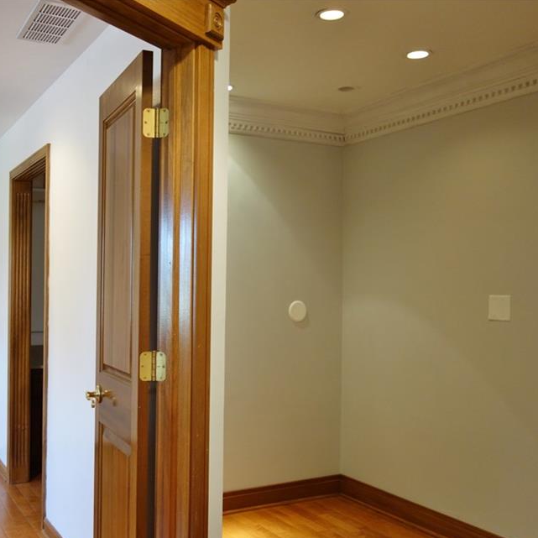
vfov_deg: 43.8
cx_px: 204
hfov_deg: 43.5
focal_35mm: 38
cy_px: 285
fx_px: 668
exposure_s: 1/30
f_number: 2
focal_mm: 10.42
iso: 320
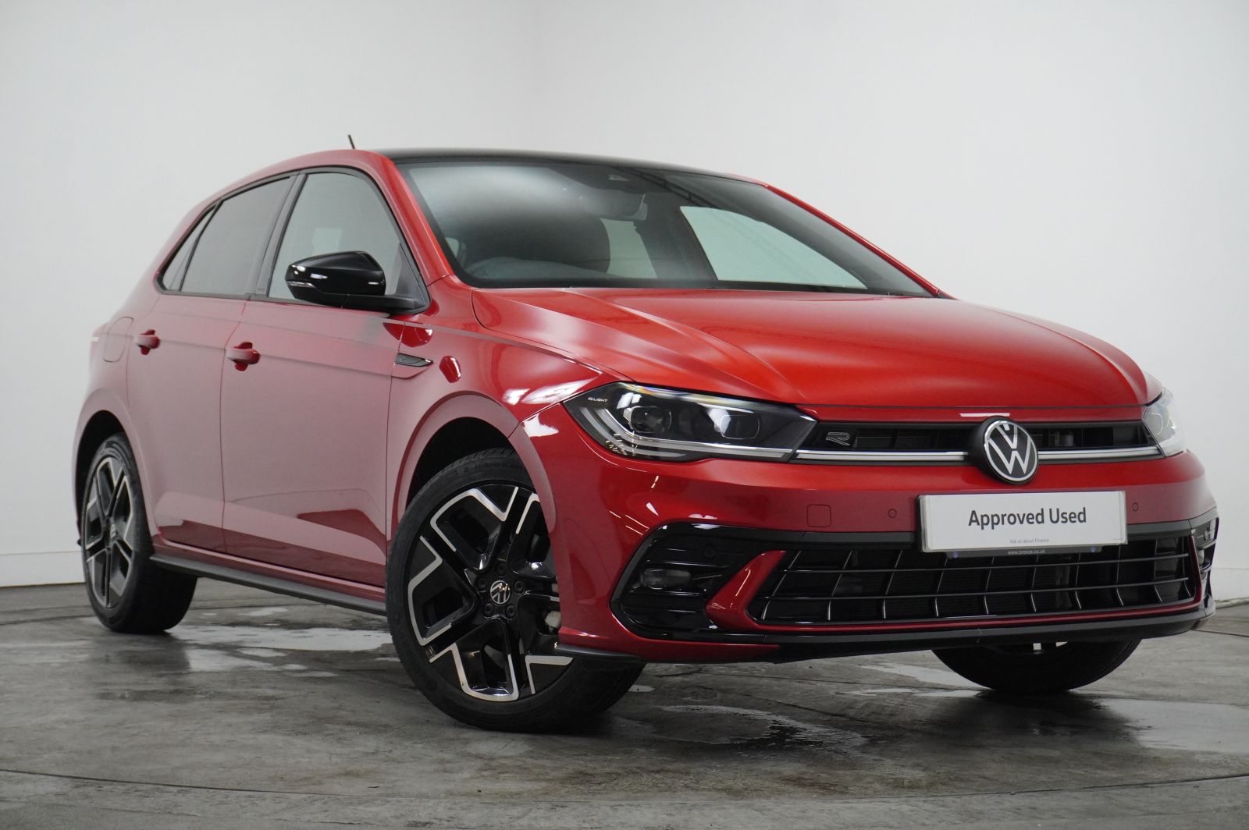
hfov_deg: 31.2
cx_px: 624
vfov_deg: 21.0
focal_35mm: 64
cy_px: 415
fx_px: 2236
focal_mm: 43
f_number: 5.6
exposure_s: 1/160
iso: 2500
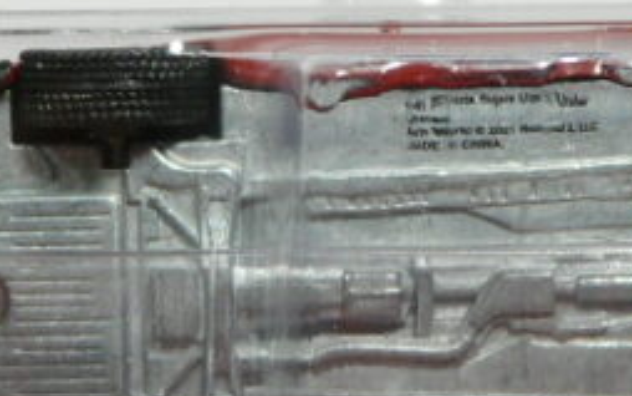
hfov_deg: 11.6
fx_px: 3102
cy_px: 132
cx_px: 498
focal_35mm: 180
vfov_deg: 7.3
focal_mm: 7.4
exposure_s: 1/40
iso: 100
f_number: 3.2
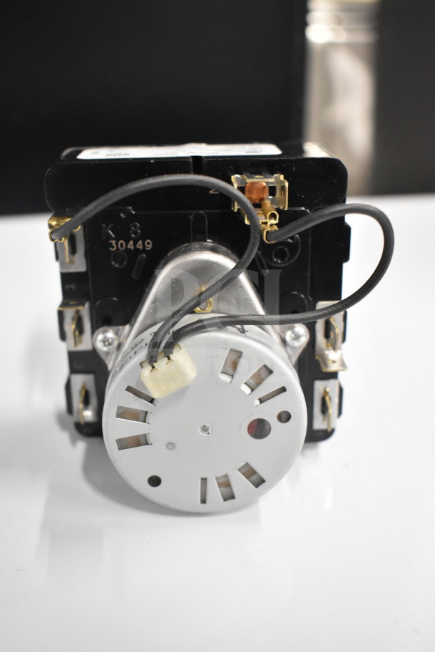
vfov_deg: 49.6
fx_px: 707
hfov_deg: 34.2
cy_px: 326
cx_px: 218
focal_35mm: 39
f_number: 4
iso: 3600
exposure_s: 1/40
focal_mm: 26
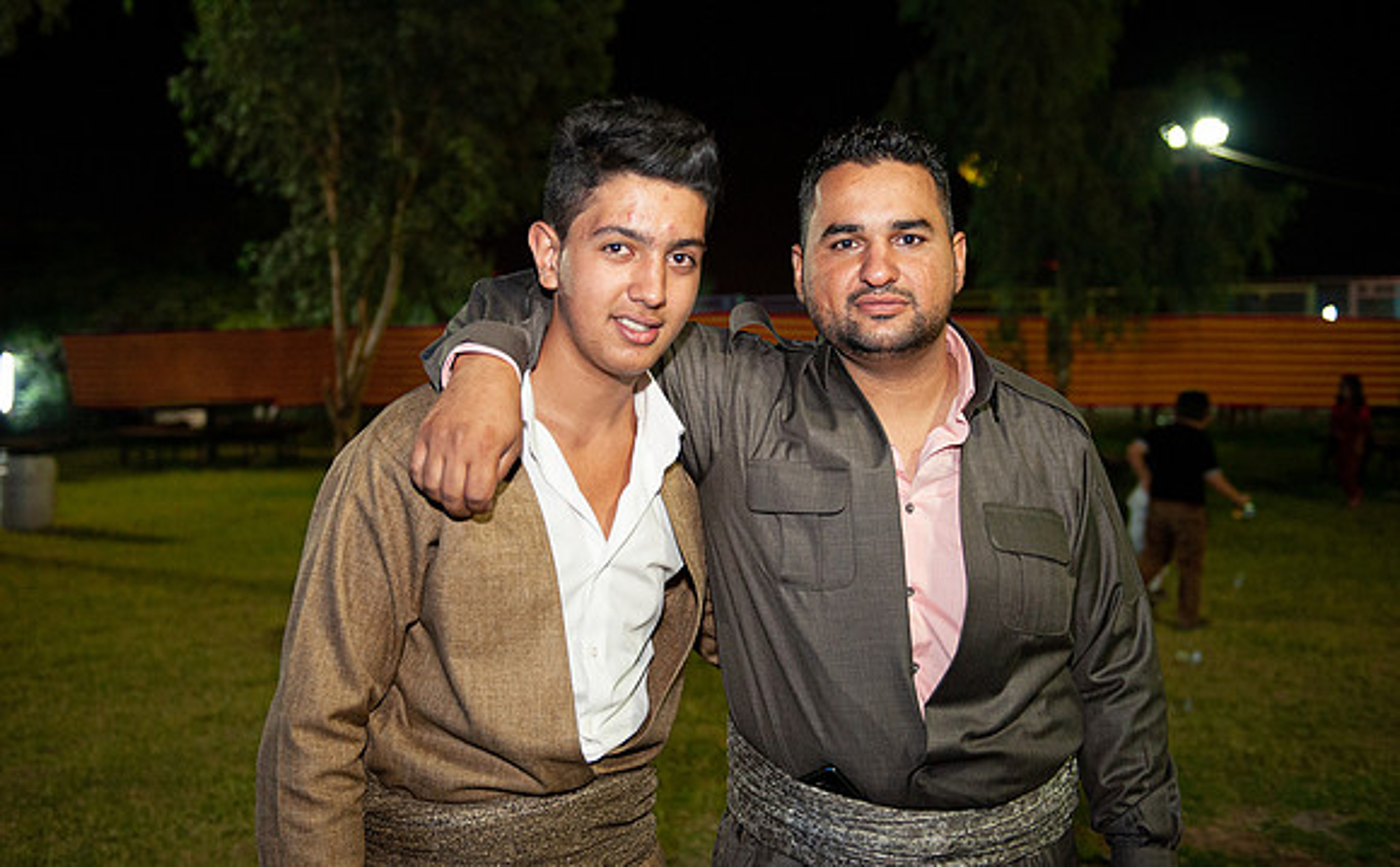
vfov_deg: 31.2
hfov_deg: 48.6
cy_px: 369
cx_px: 652
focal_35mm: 41
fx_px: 1550
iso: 1600
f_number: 2.8
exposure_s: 1/30
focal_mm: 36
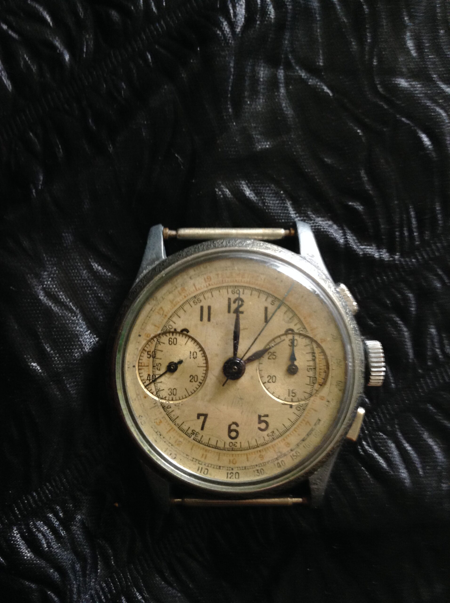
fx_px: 574
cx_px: 225
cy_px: 302
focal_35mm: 33
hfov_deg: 42.8
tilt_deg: -85.5
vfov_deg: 55.4
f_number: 2.4
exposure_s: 1/24
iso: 125
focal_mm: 3.3
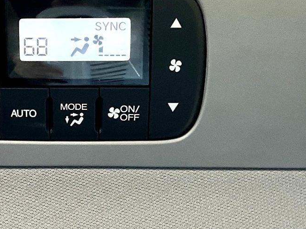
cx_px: 58
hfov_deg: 26.8
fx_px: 627
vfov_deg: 20.7
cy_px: 105
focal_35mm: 71
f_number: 1.8
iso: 250
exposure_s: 1/60
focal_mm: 3
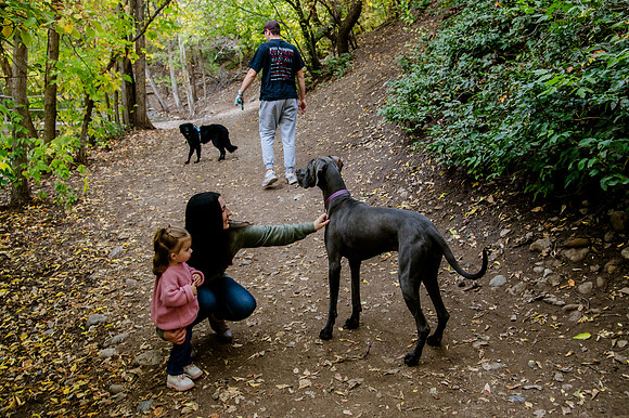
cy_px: 189
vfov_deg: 37.8
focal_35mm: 35
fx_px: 611
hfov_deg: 54.4
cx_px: 314
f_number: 5
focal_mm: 32
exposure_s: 1/100
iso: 1000
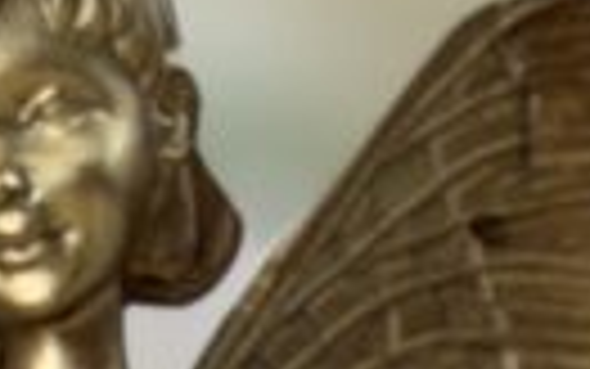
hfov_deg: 5.3
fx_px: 6386
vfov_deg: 3.2
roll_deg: -1.0
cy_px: 1102
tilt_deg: -7.0
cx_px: -23
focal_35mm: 397
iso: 80
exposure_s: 1/60
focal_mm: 6.76
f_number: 1.78
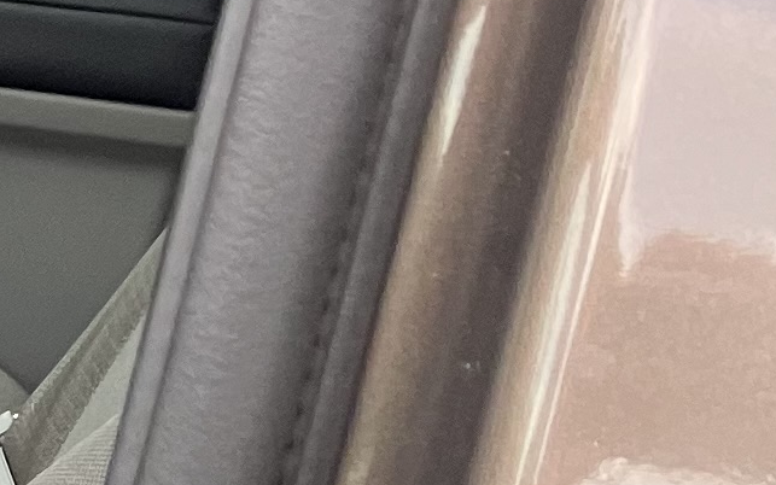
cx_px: -1546
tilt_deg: -19.3
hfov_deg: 9.1
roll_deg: -2.4
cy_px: 378
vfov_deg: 7.0
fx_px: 3934
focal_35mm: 186
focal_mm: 3.99
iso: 80
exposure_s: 1/63
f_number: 1.8
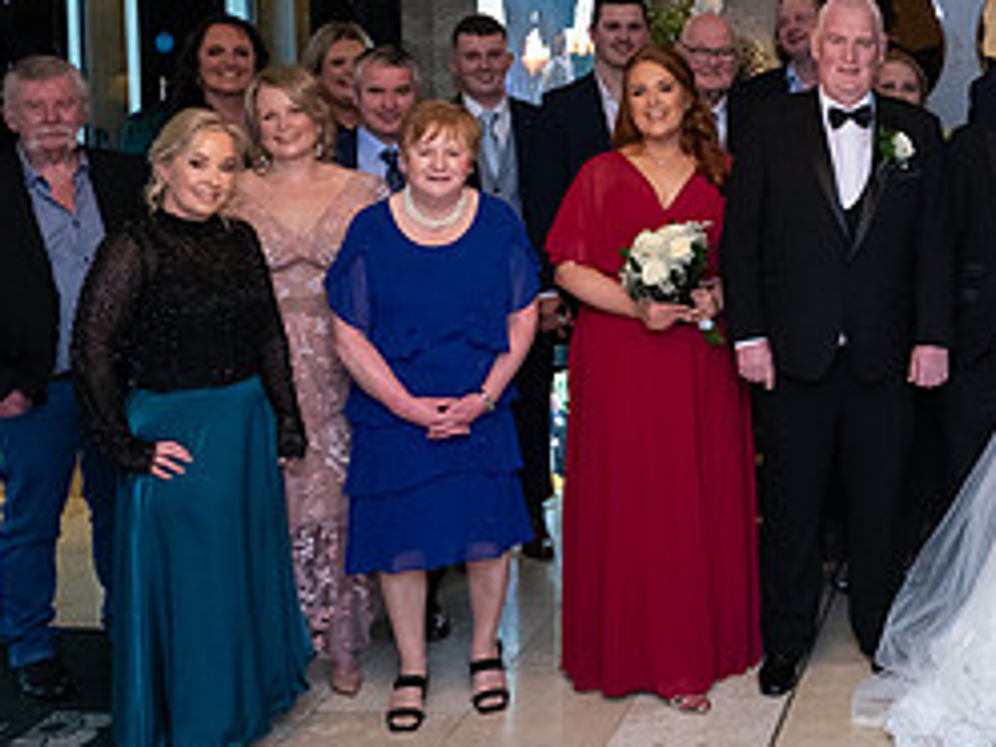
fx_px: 1583
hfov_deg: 31.7
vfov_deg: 26.0
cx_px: 1040
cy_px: 139
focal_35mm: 55
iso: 1250
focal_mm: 24
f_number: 5
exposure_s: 1/160
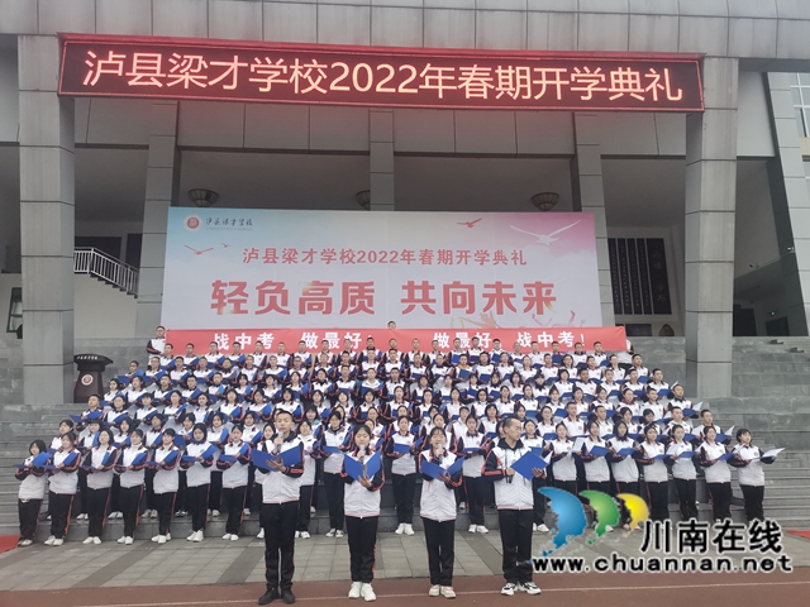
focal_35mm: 26
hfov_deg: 67.3
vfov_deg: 53.1
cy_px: 304
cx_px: 405
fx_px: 608
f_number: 1.8
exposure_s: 1/100
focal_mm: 4.75
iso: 160
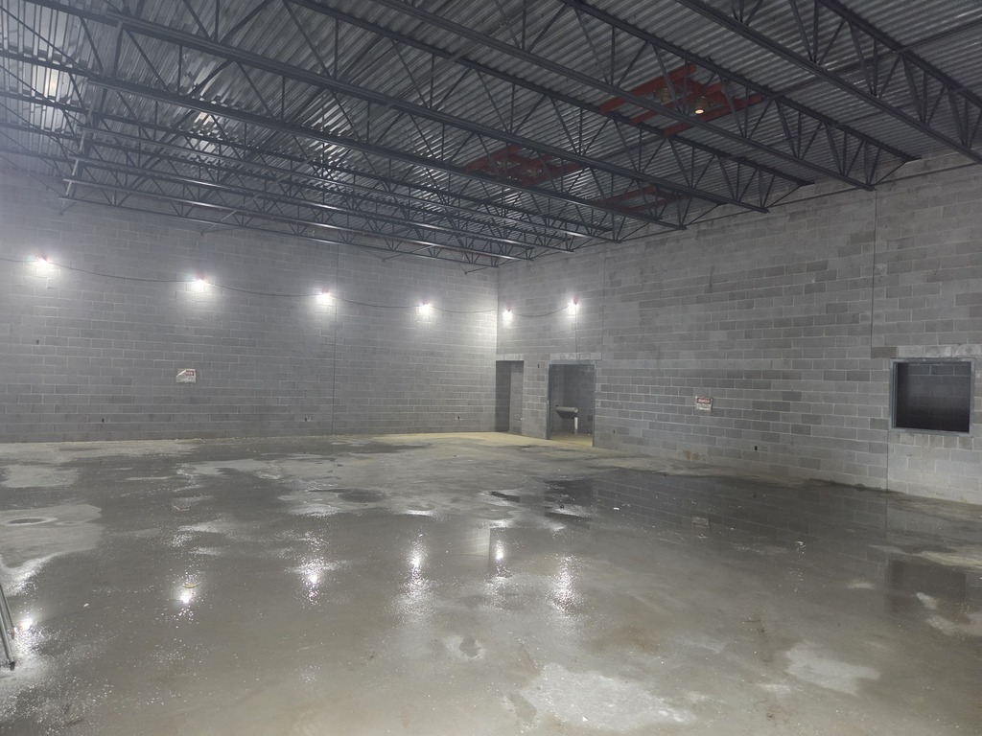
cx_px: 491
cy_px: 368
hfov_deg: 73.9
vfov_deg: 58.9
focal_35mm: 23
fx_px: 652
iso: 1250
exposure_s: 1/120
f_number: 1.8
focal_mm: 5.4
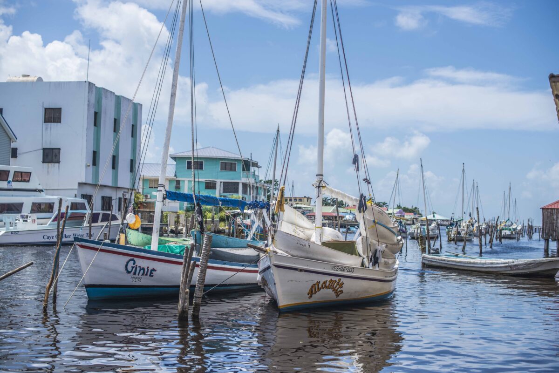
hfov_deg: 39.6
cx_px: 280
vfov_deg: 27.0
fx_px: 777
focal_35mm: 50
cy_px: 186
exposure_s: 1/8000
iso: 320
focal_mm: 50
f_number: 3.2
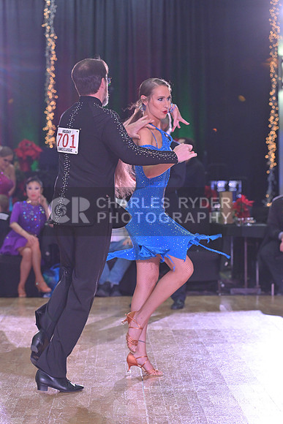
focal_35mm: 122
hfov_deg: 11.2
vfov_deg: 16.8
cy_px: 212
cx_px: 142
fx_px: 1438
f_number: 5
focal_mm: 122
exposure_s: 1/320
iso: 2500
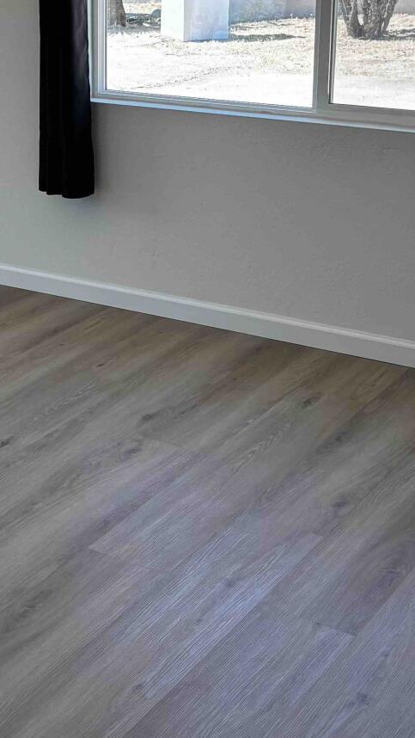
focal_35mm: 66
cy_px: 171
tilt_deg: -12.9
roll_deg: +0.9
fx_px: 1290
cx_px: 19
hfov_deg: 17.9
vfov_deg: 31.2
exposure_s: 1/257
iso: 50
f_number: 1.6
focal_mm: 5.96
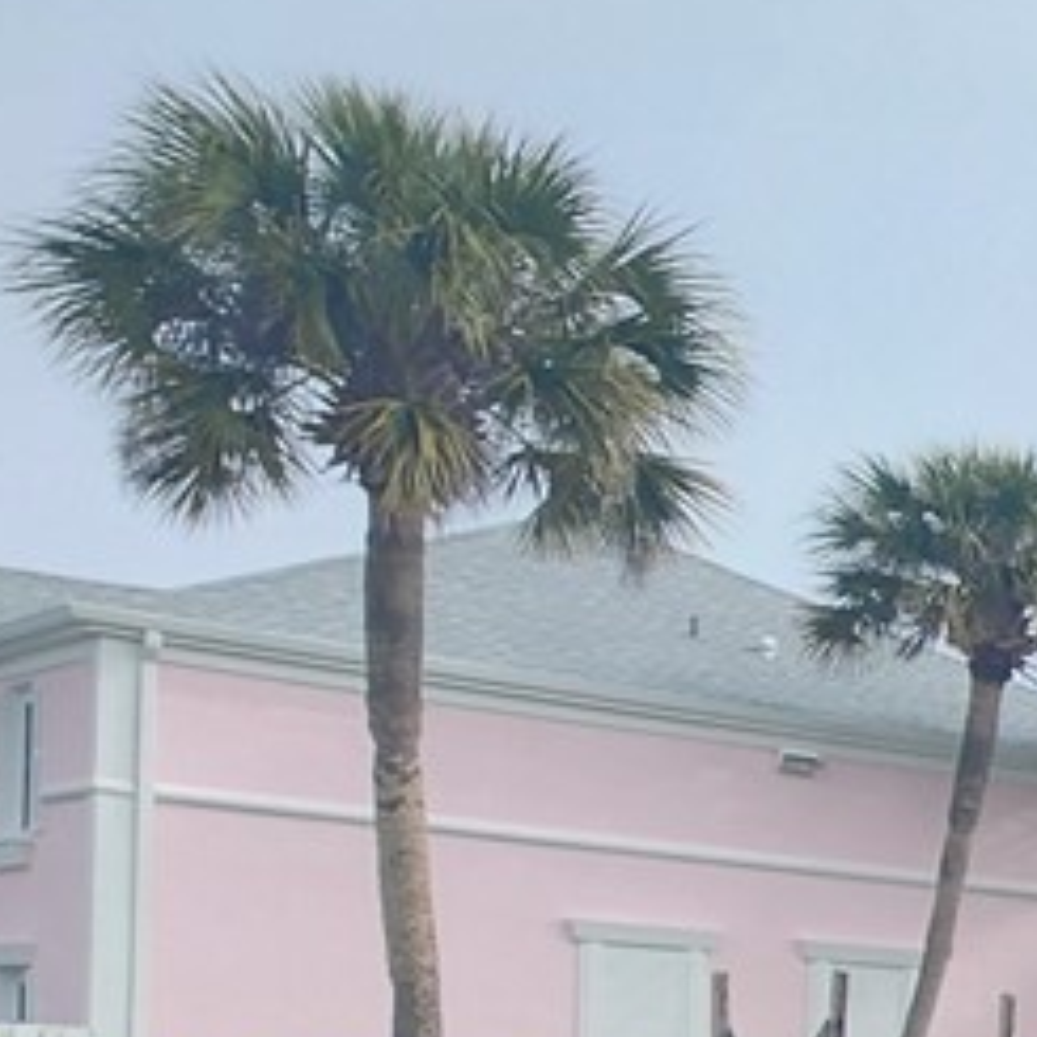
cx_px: 2815
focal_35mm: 75
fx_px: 2542
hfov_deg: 12.9
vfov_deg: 21.4
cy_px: 1257
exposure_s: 1/1129
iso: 50
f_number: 2.2
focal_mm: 2.2
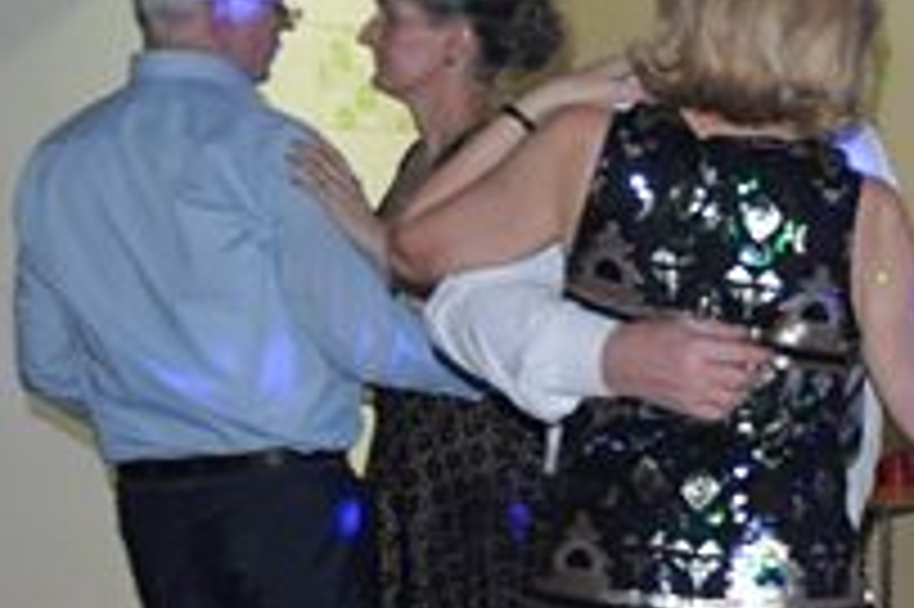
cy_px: 768
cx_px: 1405
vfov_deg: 10.2
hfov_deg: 14.4
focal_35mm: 132
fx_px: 3351
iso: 1250
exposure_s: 1/60
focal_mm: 21
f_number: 4.5
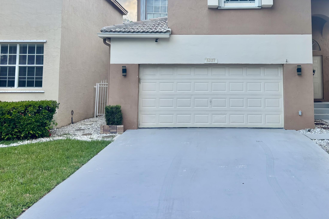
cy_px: 55
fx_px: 338
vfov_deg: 35.2
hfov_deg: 51.4
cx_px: 203
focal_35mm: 37
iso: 50
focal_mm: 5.96
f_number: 1.6
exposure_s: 1/198
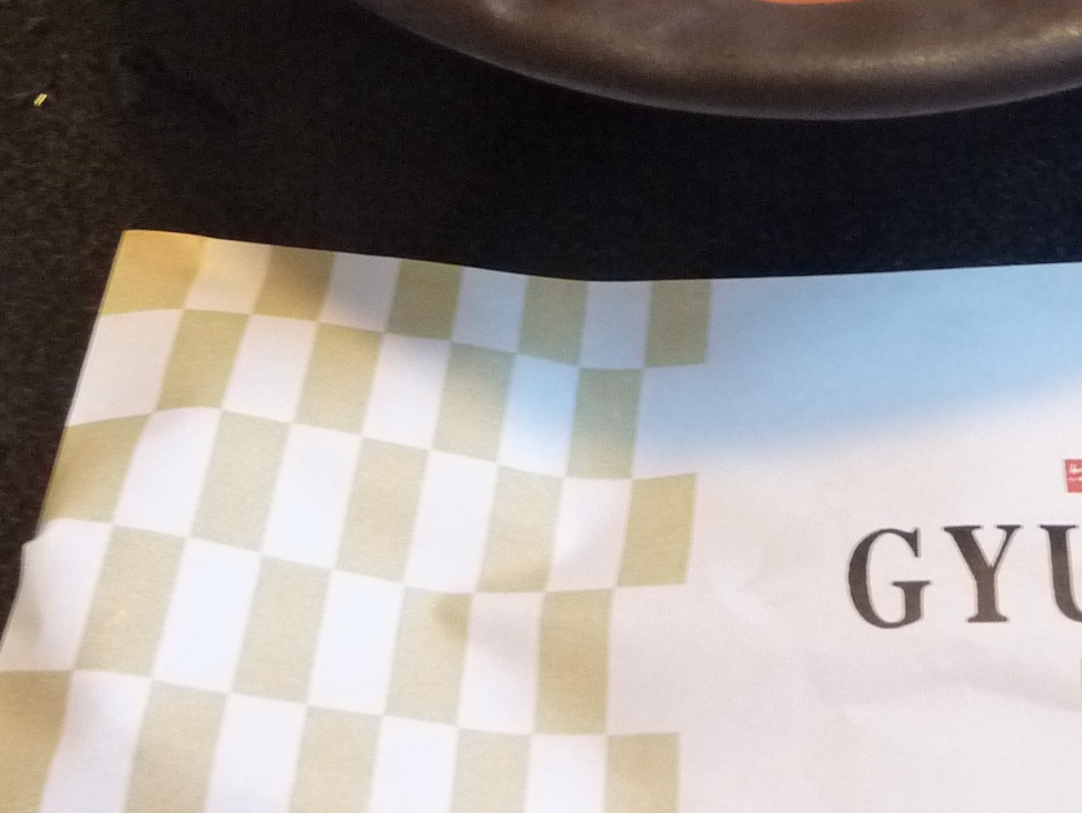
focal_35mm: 61
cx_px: 861
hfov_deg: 30.9
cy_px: 54
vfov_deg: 23.3
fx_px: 1908
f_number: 3.3
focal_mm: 4.1
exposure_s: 1/13
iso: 400
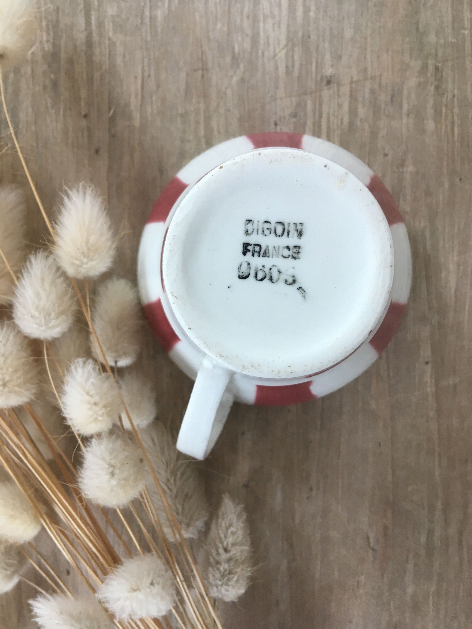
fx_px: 527
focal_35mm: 29
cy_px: 314
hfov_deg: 48.2
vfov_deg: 61.7
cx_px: 236
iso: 32
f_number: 2.2
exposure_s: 1/33
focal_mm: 4.15
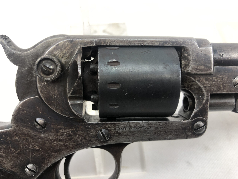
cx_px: 119
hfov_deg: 63.4
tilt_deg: -55.4
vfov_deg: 49.7
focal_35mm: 28
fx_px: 193
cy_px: 90
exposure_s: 1/50
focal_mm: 3.99
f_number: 1.8
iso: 32
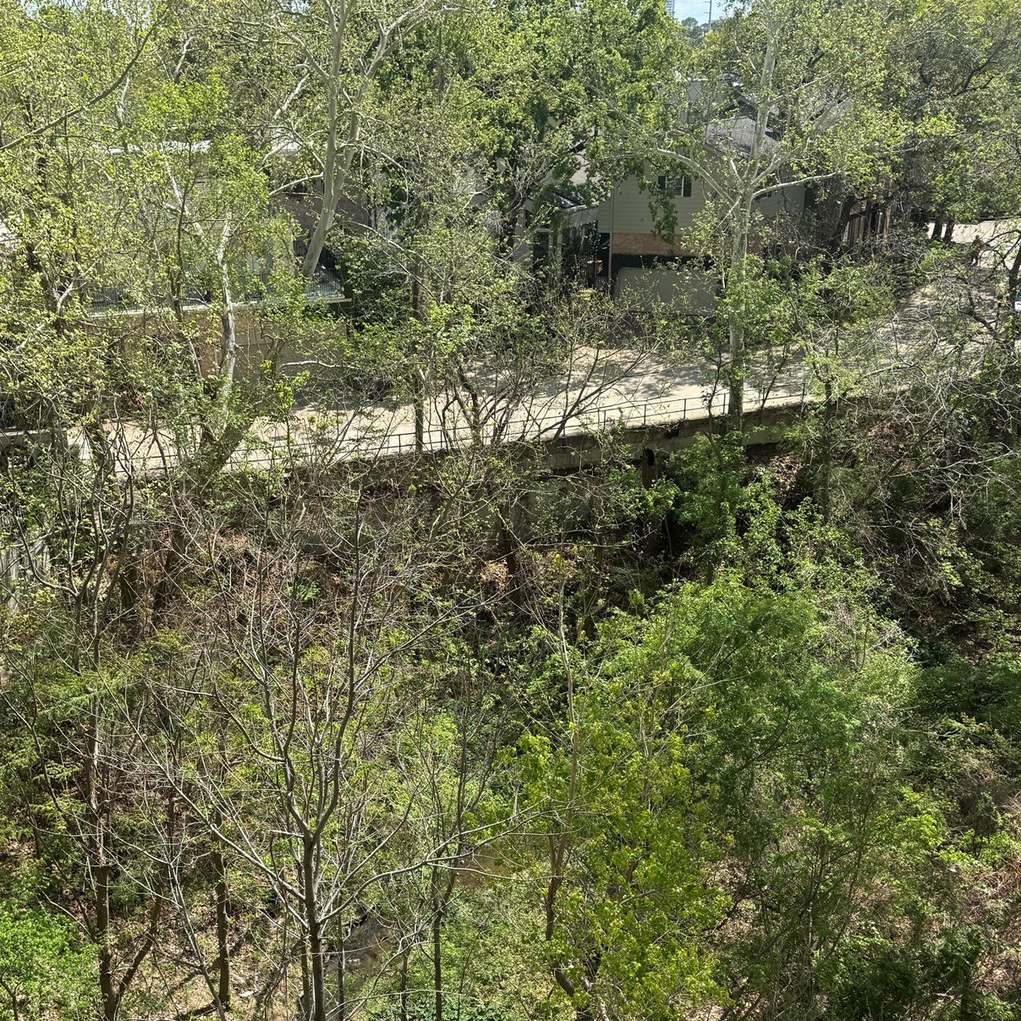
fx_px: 1201
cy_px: 618
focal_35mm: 36
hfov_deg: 45.3
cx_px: 329
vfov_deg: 45.8
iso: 80
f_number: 1.78
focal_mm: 6.76
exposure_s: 1/2174
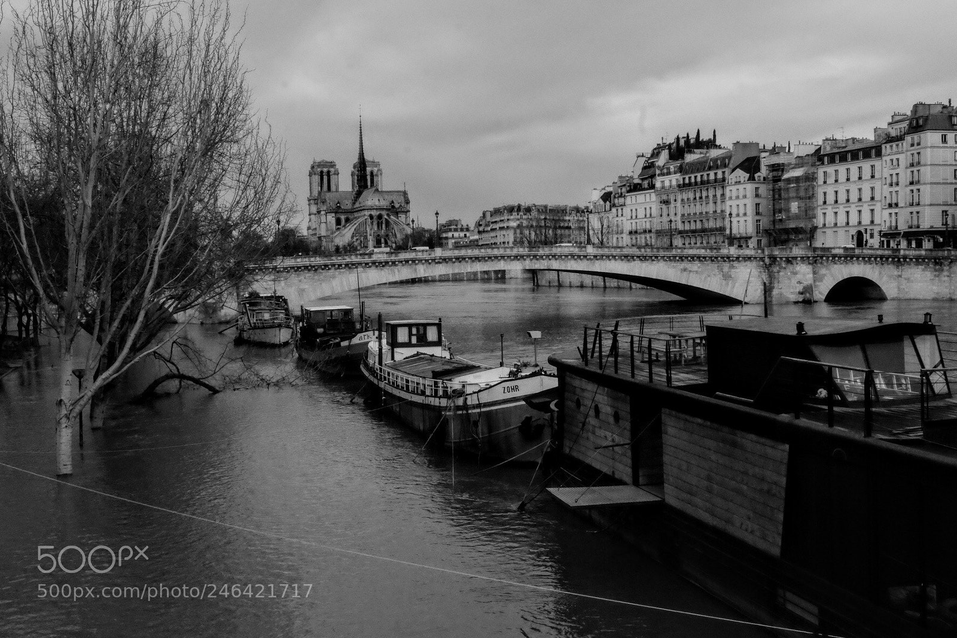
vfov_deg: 31.9
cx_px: 478
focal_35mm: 42
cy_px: 319
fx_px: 1117
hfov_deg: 46.4
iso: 3200
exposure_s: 1/550
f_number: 22
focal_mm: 28.2
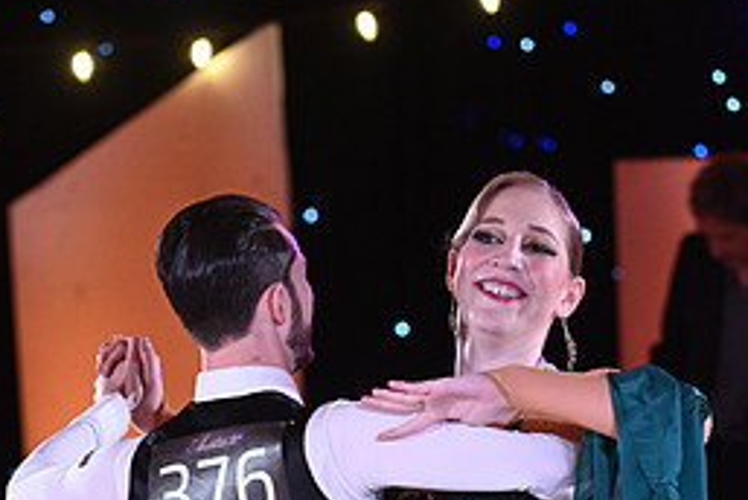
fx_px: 8674
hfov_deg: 4.9
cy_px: 753
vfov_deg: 3.3
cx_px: 336
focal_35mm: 417
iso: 5000
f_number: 5.6
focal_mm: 185
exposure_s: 1/400
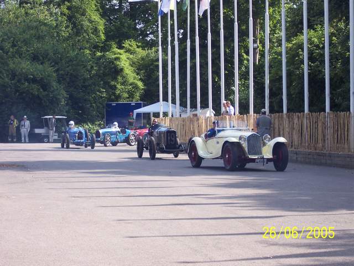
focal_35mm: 114
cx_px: 177
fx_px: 1166
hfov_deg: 17.3
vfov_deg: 13.0
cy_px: 133
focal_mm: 24
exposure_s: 1/350
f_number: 4.8
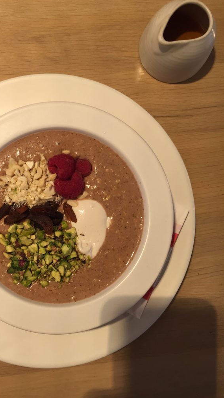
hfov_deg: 36.4
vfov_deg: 61.0
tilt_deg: -85.2
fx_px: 338
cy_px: 197
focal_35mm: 32
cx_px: 76
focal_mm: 4.15
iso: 32
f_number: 2.2
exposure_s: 1/33
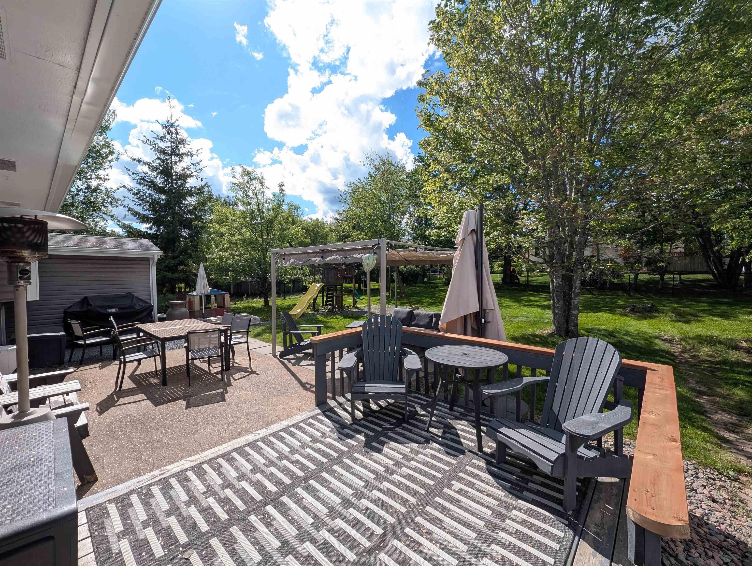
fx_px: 283
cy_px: 283
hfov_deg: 106.1
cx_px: 376
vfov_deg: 90.1
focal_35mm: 13
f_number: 2.2
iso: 48
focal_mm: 1.95
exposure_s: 1/1261
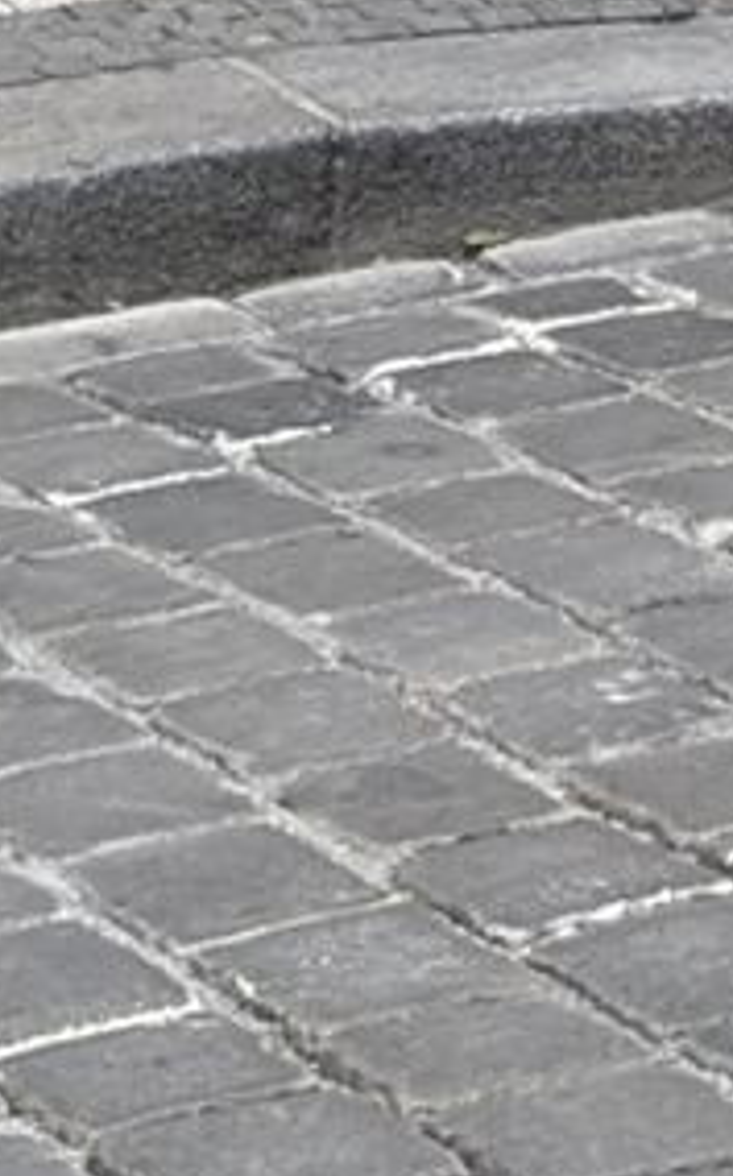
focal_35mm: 268
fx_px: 8583
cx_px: 2617
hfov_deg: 4.6
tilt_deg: +5.8
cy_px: -2907
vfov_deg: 6.7
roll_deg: +0.5
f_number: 1.6
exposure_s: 1/447
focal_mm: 5.96
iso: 32
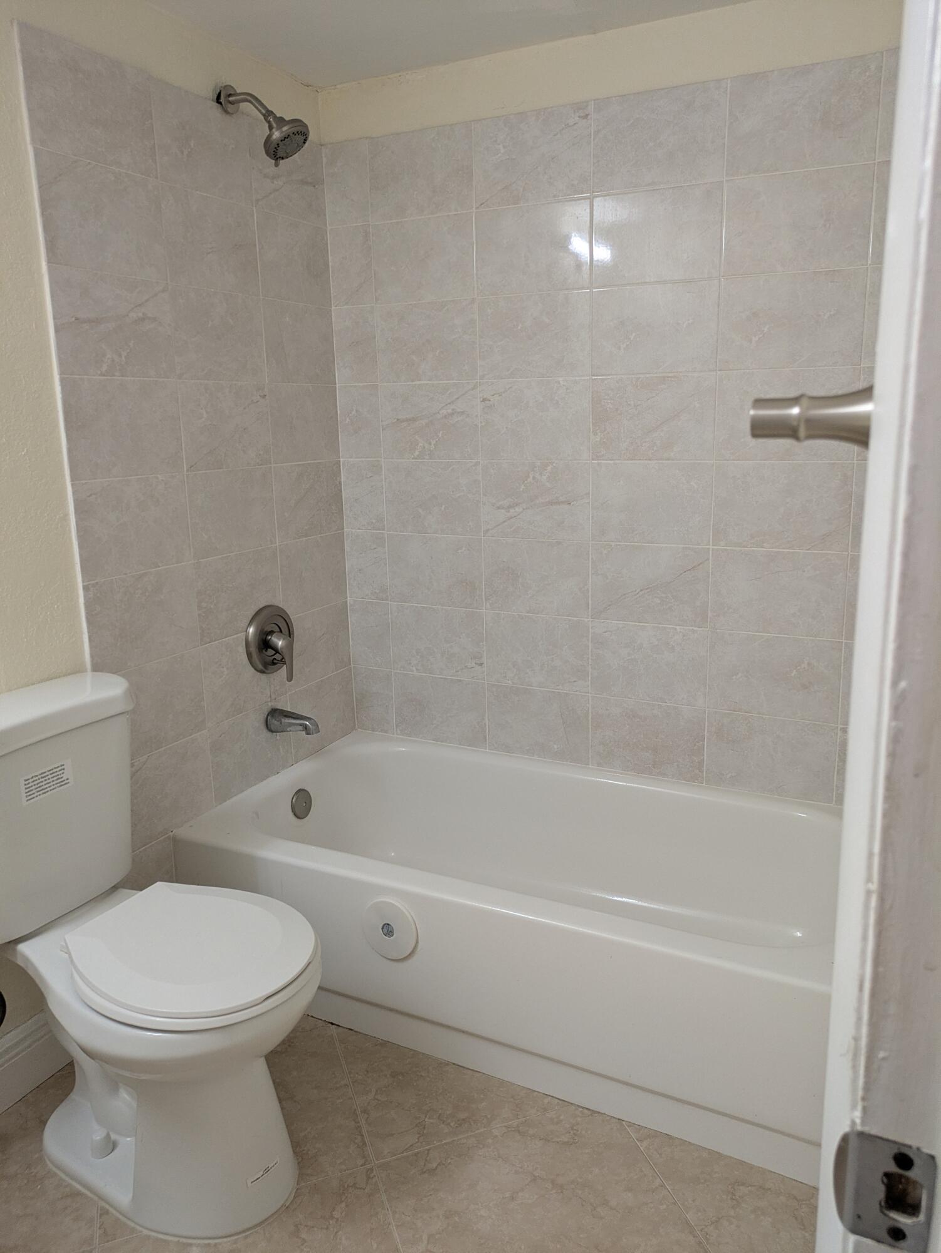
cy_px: 626
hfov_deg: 54.9
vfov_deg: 69.4
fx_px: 906
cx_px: 470
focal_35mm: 25
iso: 187
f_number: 1.89
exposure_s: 1/120
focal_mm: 5.43
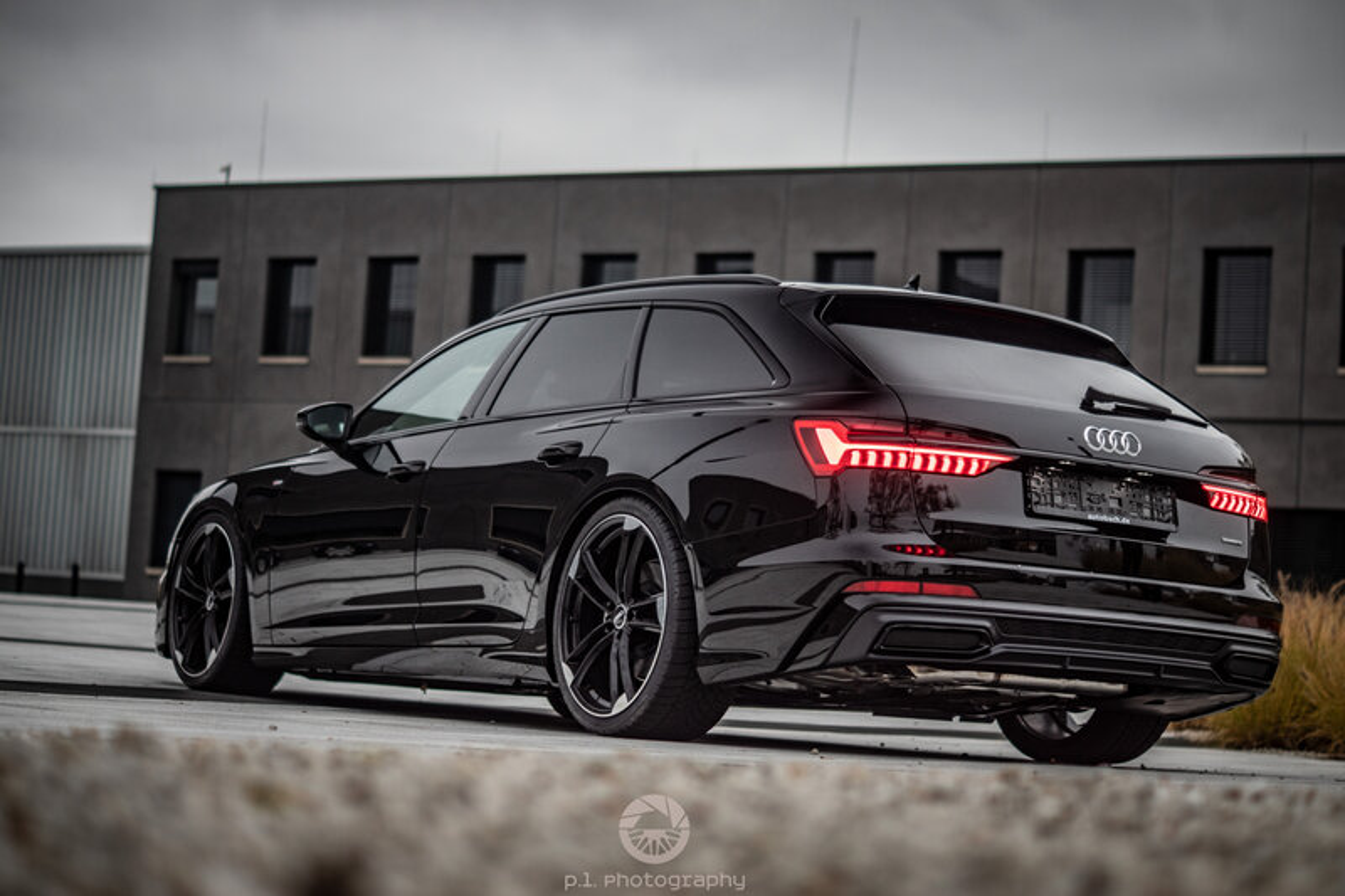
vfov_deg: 18.2
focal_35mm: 75
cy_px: 448
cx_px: 672
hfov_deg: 27.0
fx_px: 2801
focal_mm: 50
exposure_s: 1/45
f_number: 1.8
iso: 250
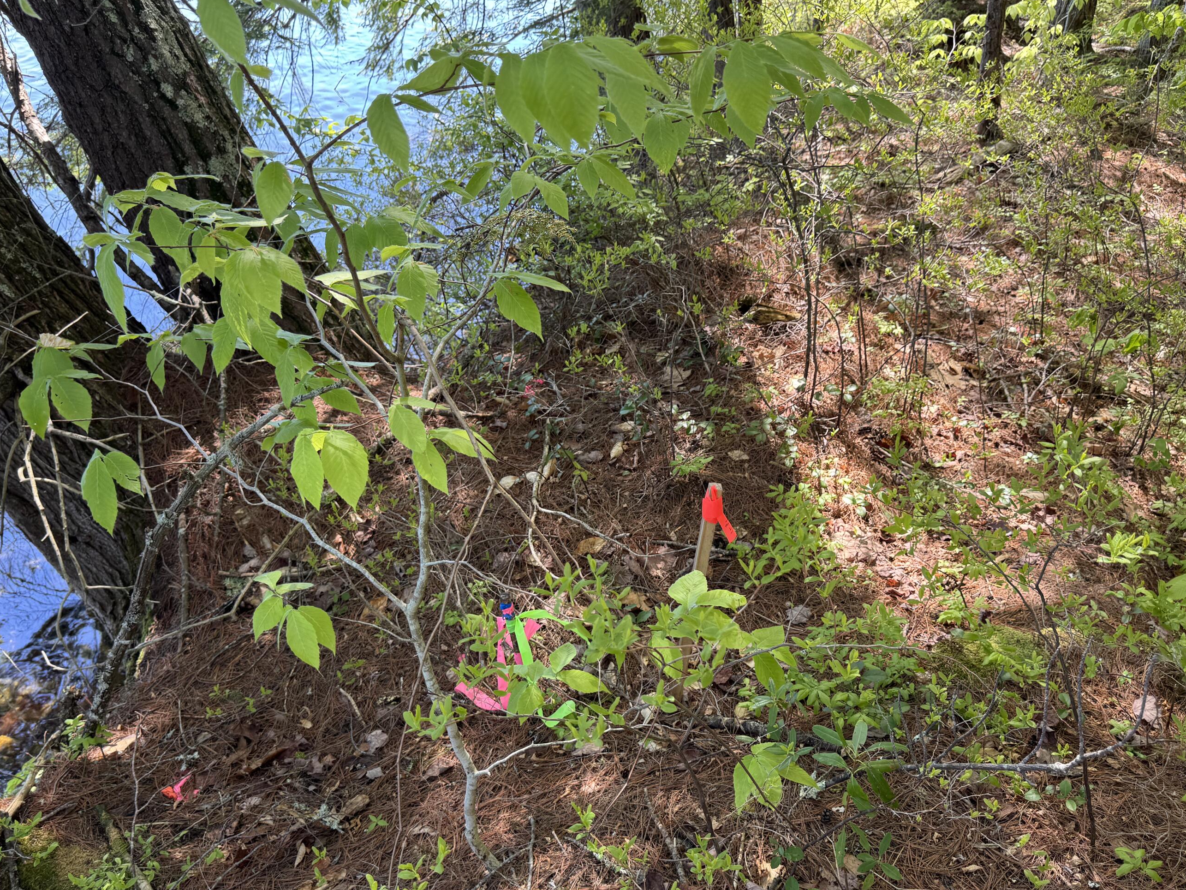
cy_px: 497
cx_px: 635
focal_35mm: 28
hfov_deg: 63.4
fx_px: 959
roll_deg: -2.2
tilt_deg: -34.5
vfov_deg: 49.6
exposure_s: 1/121
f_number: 1.78
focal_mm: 6.76
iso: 64
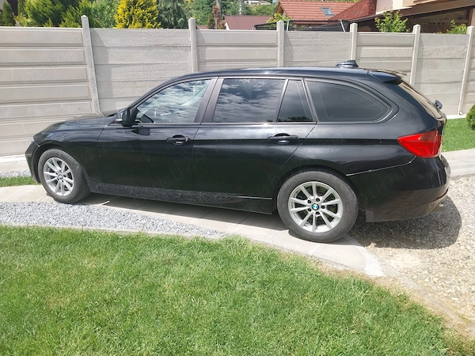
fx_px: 357
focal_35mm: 26
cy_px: 178
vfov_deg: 53.1
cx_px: 238
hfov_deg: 67.3
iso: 25
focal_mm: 4
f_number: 1.8
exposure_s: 1/745
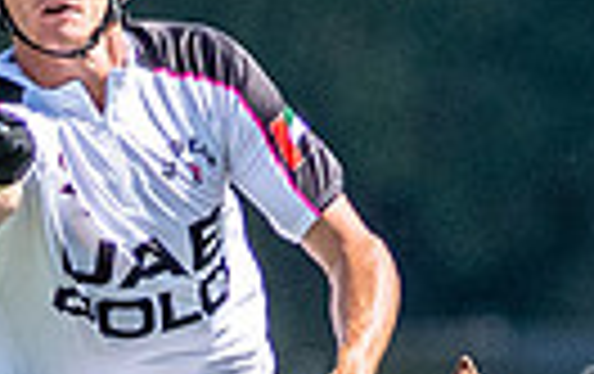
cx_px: -52
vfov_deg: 0.4
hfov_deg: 0.6
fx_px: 61021
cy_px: 1060
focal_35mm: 3763
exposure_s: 1/5000
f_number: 4
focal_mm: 300
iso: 400
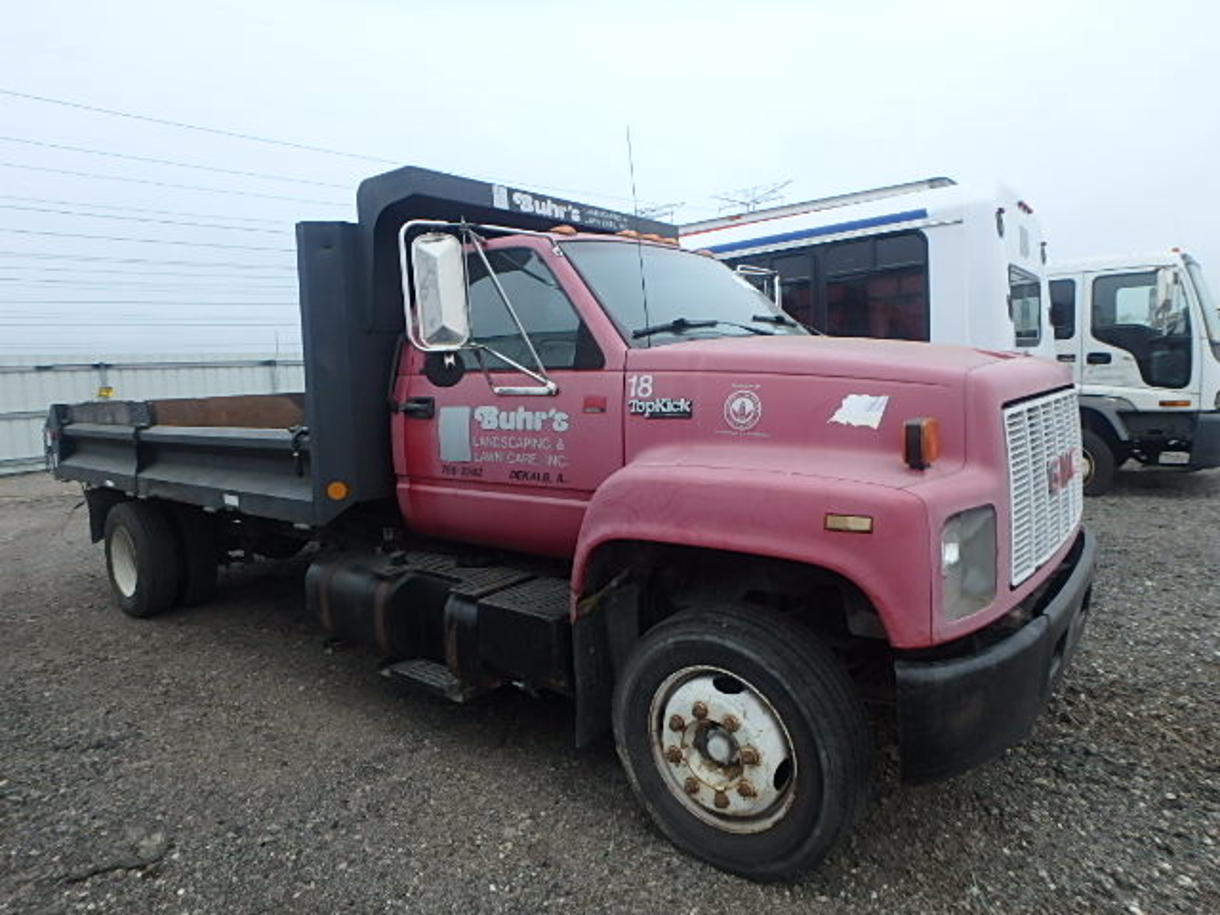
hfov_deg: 79.0
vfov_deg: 63.4
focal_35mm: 21
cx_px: 610
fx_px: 740
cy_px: 458
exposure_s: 1/160
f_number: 3.5
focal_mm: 3.7
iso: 125
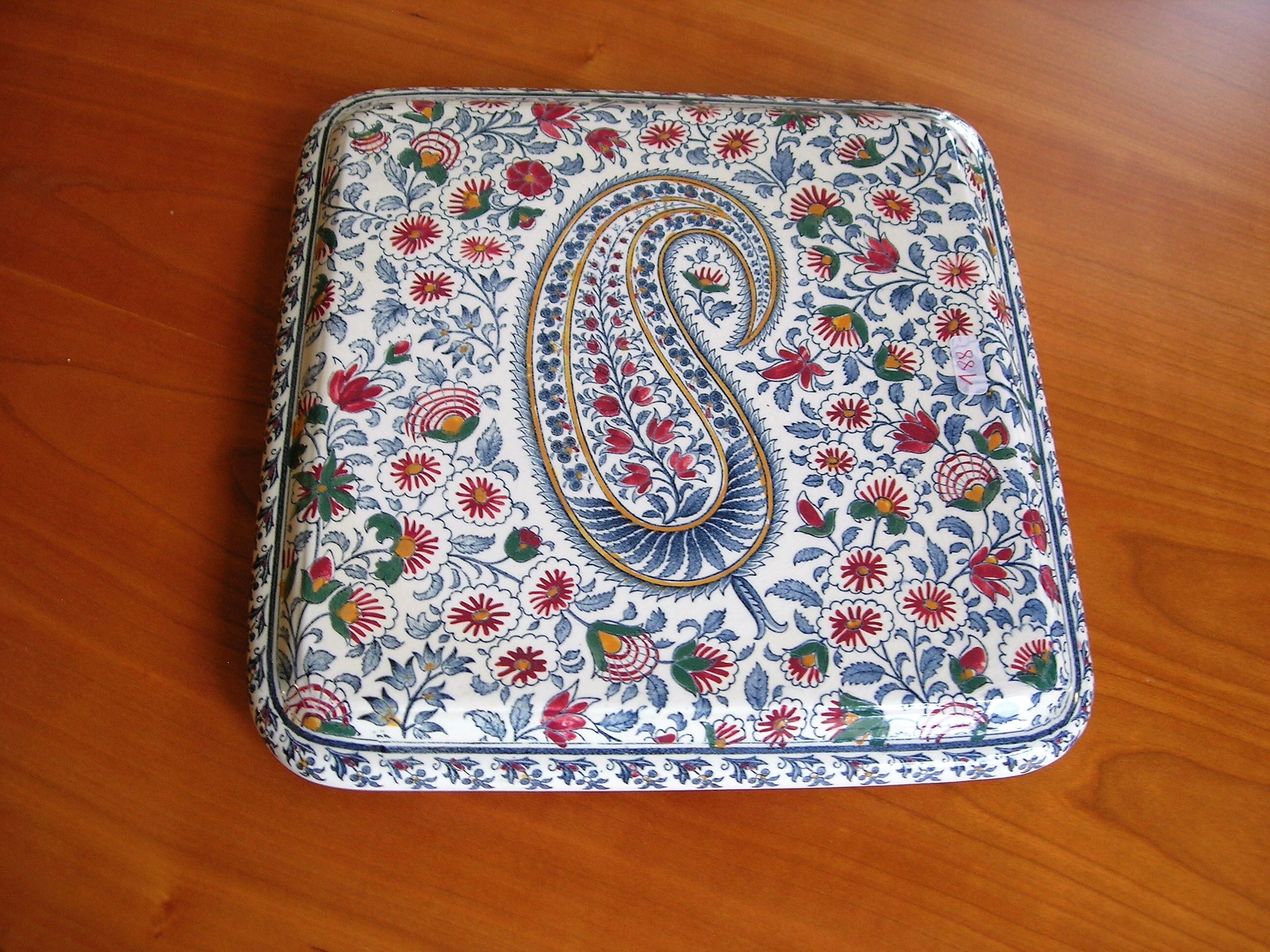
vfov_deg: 37.7
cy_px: 476
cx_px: 635
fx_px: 1394
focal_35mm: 38
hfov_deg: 49.0
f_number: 2.8
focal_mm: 7.8
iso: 64
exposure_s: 1/18.1
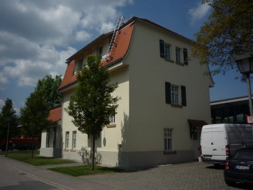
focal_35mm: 32
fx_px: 234
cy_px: 95
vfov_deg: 44.2
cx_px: 126
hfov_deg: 56.8
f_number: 6.3
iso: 100
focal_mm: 5.2
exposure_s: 1/1000
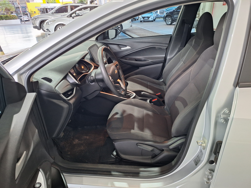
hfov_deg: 73.9
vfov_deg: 58.9
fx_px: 167
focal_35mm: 23
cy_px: 94
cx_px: 126
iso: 320
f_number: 1.8
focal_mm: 5.54
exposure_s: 1/30
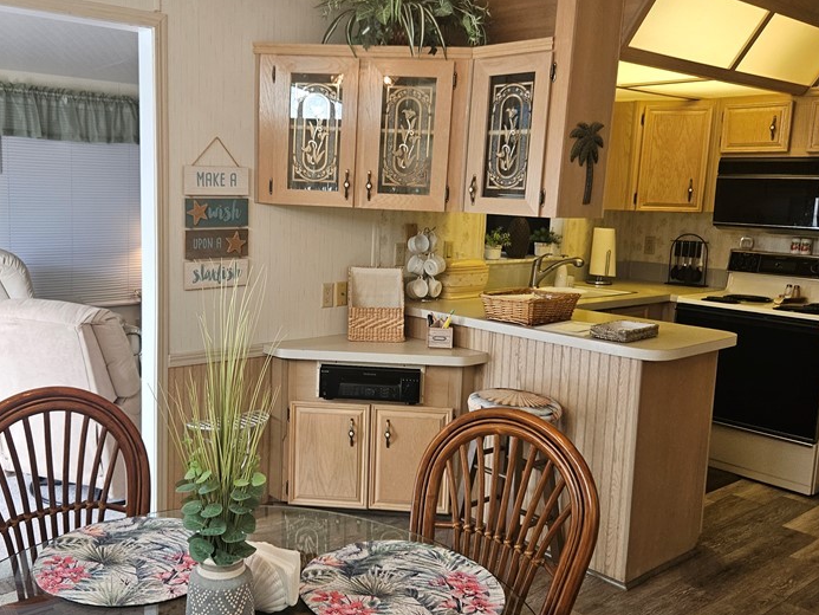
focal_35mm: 34
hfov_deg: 53.5
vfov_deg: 41.8
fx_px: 805
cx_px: 319
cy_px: 310
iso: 200
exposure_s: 1/120
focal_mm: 5.4
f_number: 1.8
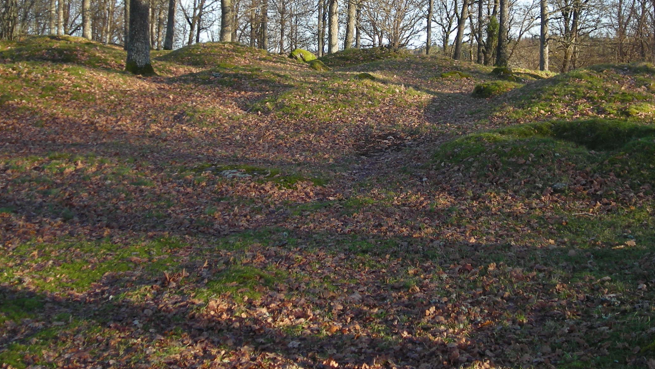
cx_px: 400
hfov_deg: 37.0
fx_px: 973
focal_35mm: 56
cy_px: 66
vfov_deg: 21.2
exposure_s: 1/110
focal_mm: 6.3
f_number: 3.2
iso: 50
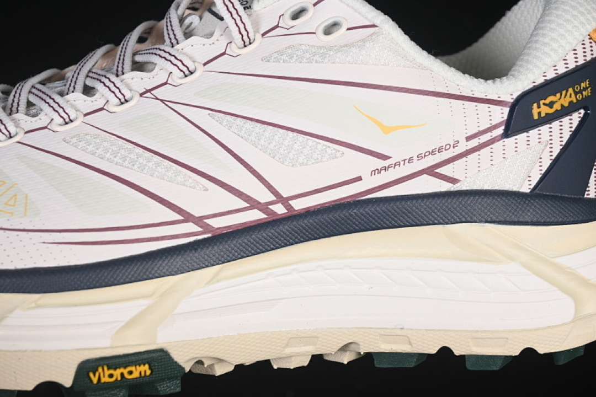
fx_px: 1242
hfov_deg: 27.0
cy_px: 198
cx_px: 298
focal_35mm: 75
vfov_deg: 18.2
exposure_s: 1/80
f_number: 7.1
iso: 160
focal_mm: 50
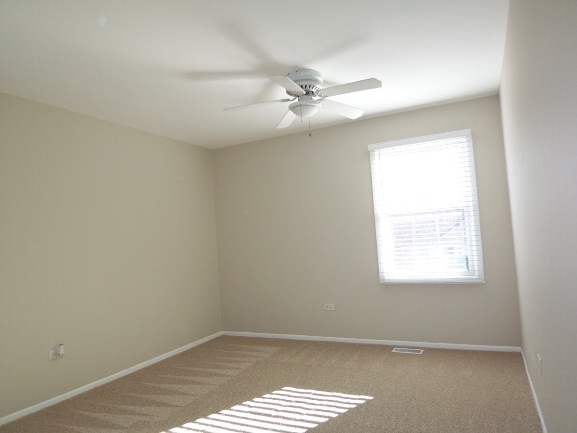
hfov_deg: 73.9
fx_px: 383
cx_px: 288
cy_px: 216
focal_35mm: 23
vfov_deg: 58.9
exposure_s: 1/50
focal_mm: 3.8
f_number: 2.8
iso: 50
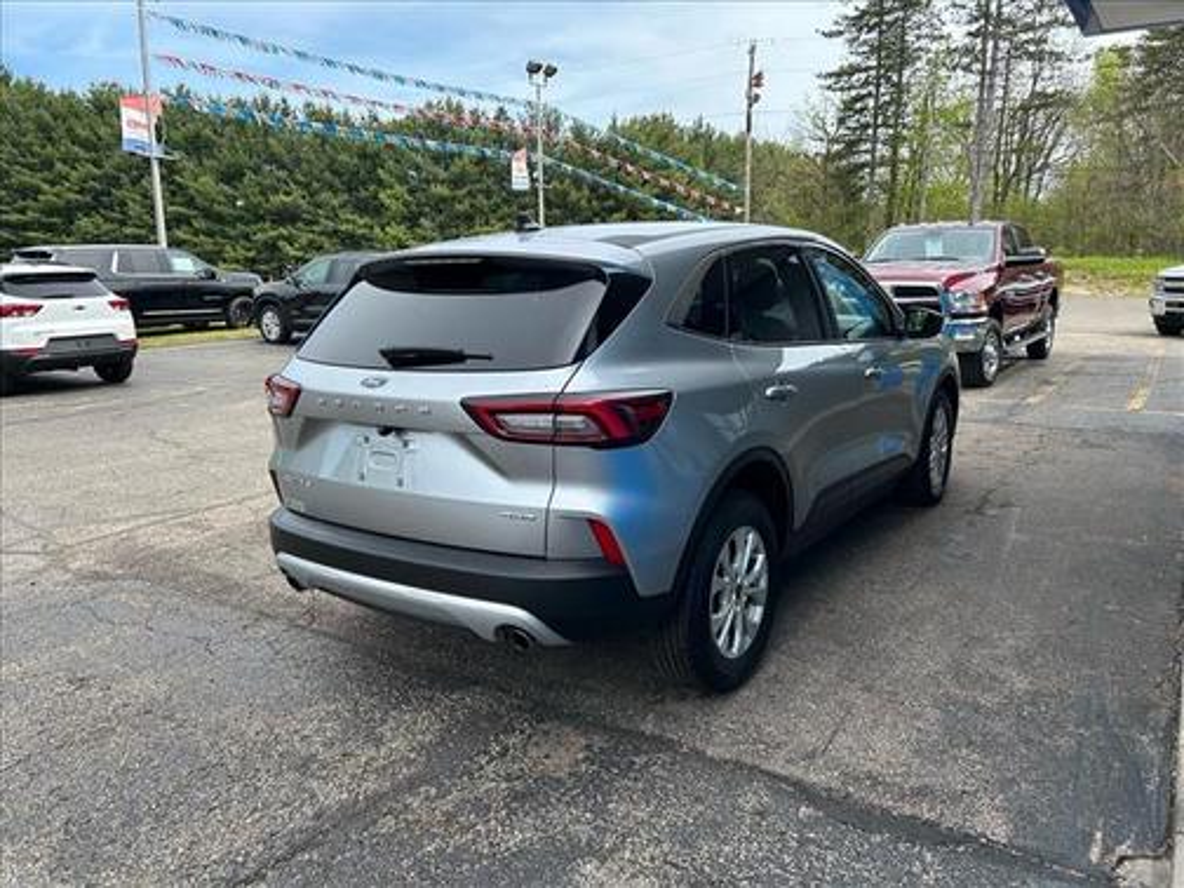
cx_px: 592
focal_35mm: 26
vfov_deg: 53.1
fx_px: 889
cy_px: 444
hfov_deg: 67.3
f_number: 1.5
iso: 50
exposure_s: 1/1361
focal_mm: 5.7
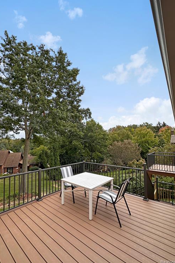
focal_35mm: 15
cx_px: 80
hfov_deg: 77.1
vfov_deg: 100.4
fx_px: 109
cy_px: 130
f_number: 2.2
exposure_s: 1/1900
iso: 50
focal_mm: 2.22
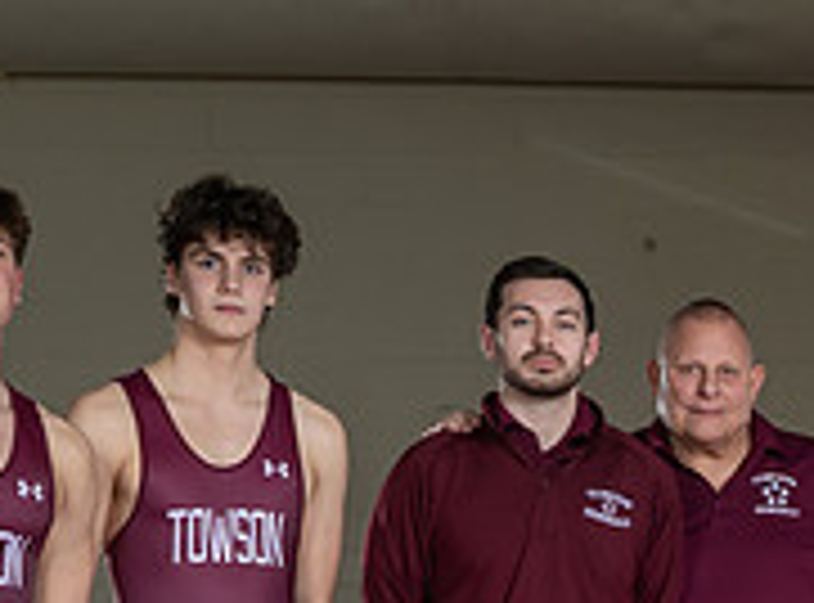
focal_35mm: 131
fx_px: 3066
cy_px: 869
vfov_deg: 10.9
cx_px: 936
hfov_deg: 14.7
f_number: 6.3
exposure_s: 1/200
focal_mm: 25.5
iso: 125
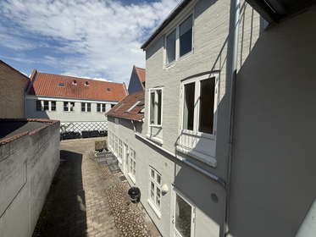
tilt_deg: -1.8
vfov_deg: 85.7
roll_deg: -1.5
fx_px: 128
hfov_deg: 102.0
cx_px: 158
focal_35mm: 14
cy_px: 118
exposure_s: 1/4149
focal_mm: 2.22
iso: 50
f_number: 2.2
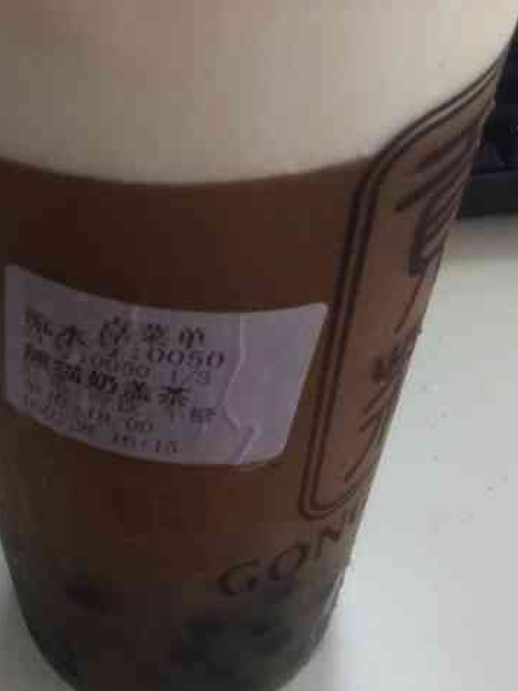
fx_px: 1138
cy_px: 281
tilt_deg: -44.5
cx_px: 179
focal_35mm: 57
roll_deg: +2.1
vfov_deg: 33.7
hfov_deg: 25.5
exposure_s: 1/33
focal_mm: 4.15
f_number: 2.2
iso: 40
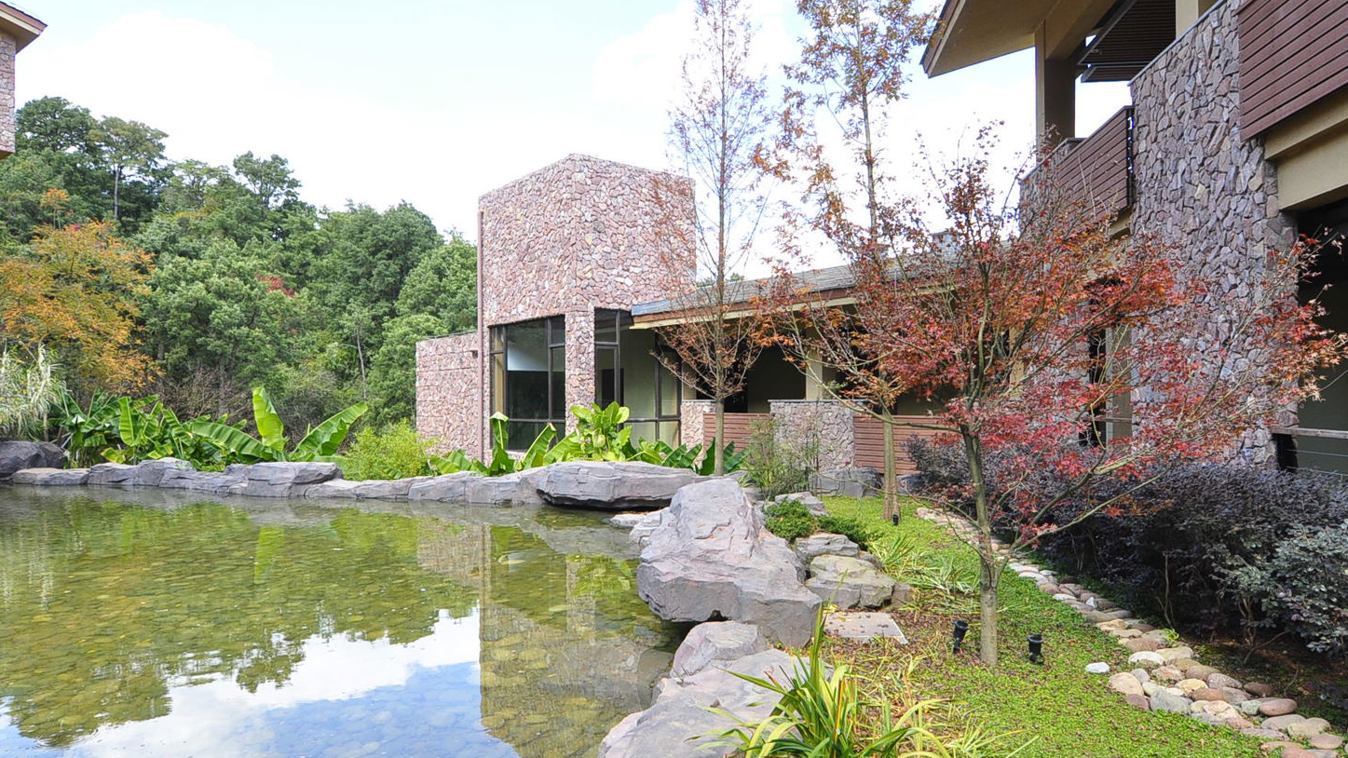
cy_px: 399
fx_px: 822
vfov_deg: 49.5
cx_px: 707
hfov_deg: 78.6
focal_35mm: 23
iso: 400
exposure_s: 1/320
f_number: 5
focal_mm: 12
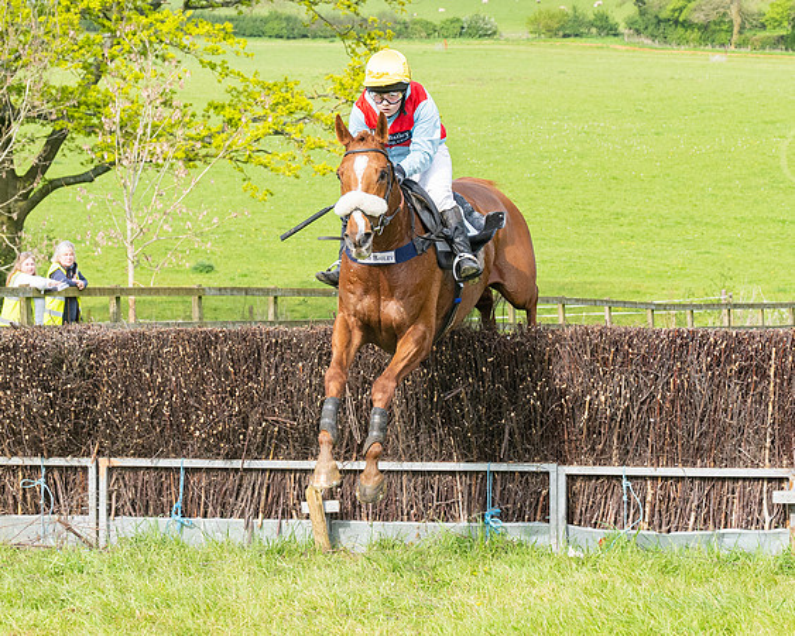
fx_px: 4114
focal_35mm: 175
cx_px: 446
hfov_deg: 11.0
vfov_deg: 8.8
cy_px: 277
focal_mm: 70
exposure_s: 1/1250
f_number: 5.6
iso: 400
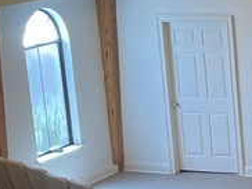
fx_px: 1247
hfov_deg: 10.7
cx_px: 482
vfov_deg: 8.6
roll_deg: +1.4
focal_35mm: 171
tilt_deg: -14.3
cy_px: 206
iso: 125
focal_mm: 4.2
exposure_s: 1/60
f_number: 1.6
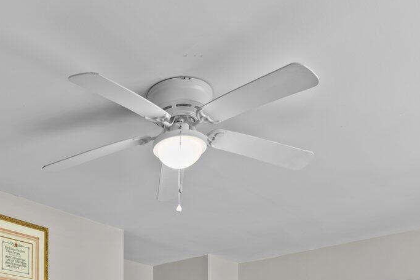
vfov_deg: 26.5
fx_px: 490
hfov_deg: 45.1
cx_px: 114
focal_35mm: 42
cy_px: 374
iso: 100
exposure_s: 1.6
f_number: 9
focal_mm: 14
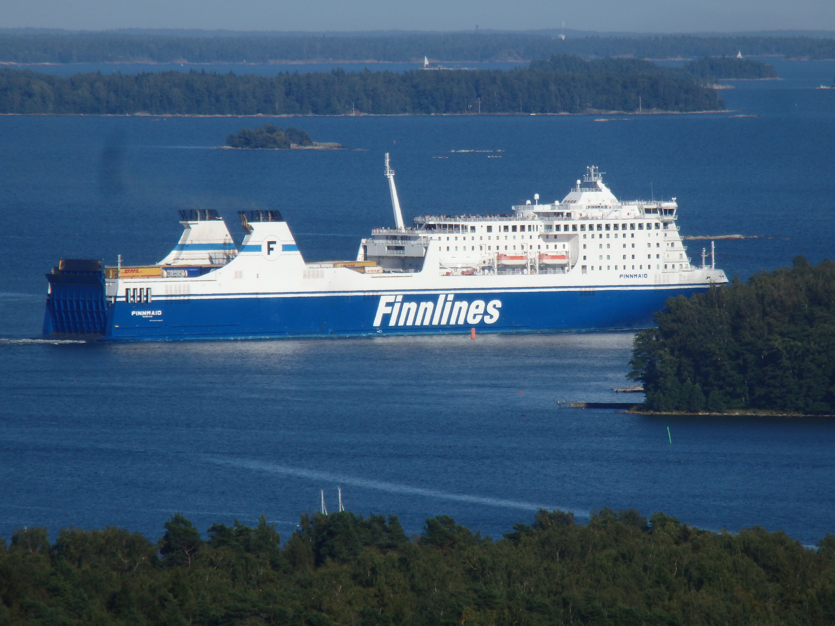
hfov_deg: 3.3
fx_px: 14473
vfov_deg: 2.5
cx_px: 418
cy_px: 313
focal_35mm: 600
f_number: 6.9
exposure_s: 1/640
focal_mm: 108
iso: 125
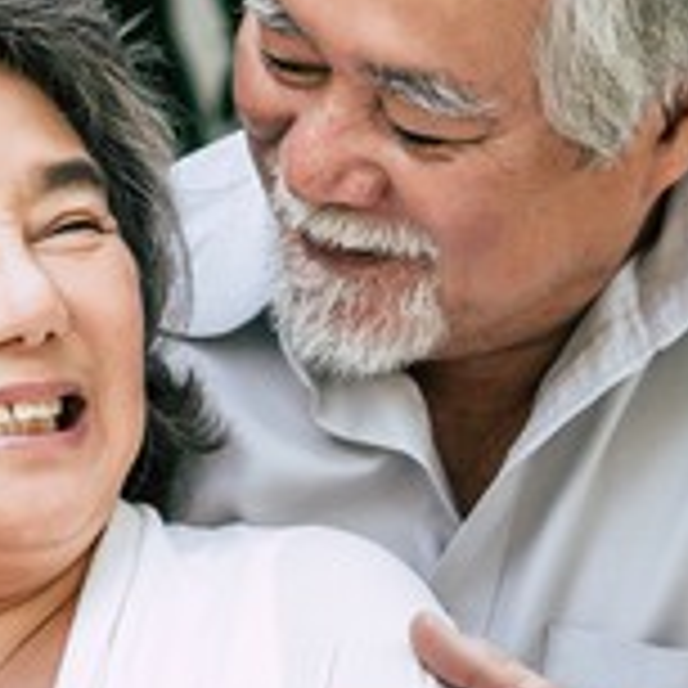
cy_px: 340
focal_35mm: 298
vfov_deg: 5.9
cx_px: 477
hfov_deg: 5.9
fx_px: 6701
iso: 200
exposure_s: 1/160
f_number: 4
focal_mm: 84
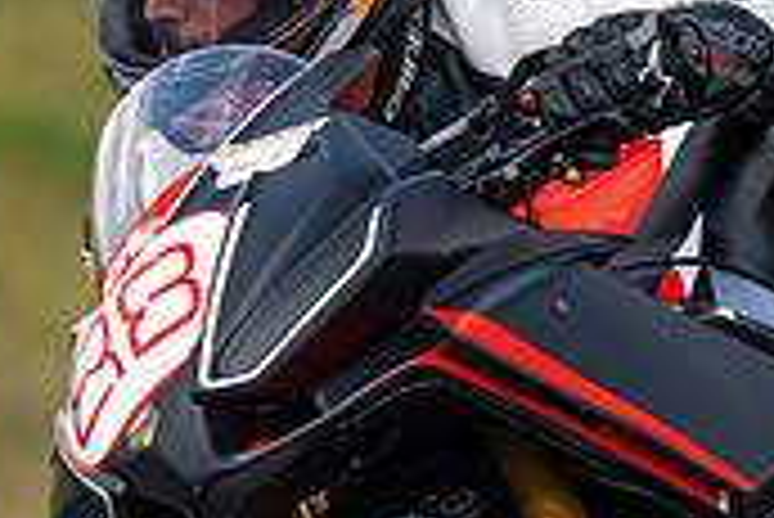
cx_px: 734
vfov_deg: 0.7
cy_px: 349
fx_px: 43465
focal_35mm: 2020
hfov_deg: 1.0
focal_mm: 600
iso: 250
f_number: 6.3
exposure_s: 1/800
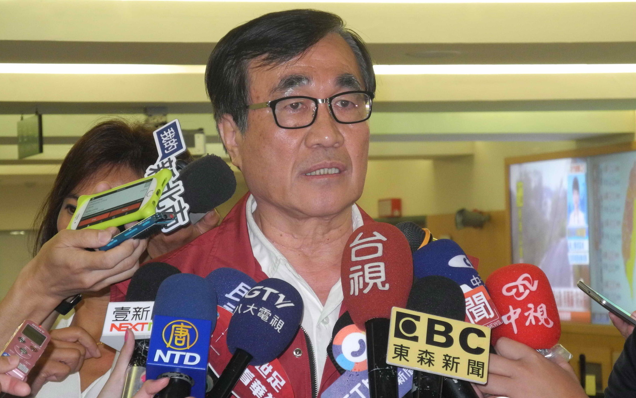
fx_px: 2496
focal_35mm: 144
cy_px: 201
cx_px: 317
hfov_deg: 14.5
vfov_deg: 9.1
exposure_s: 1/30
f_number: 5
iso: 500
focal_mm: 28.9
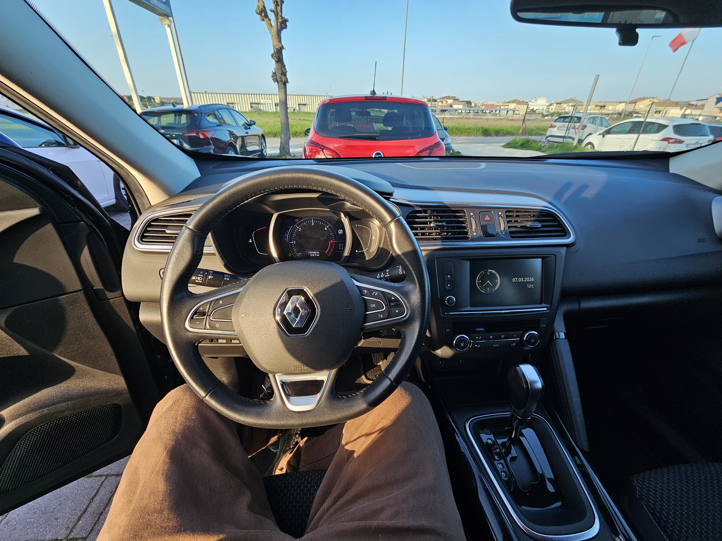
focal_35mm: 13
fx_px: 271
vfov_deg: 89.9
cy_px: 270
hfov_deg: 106.2
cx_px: 361
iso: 50
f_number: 2.2
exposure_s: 1/250
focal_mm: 2.2
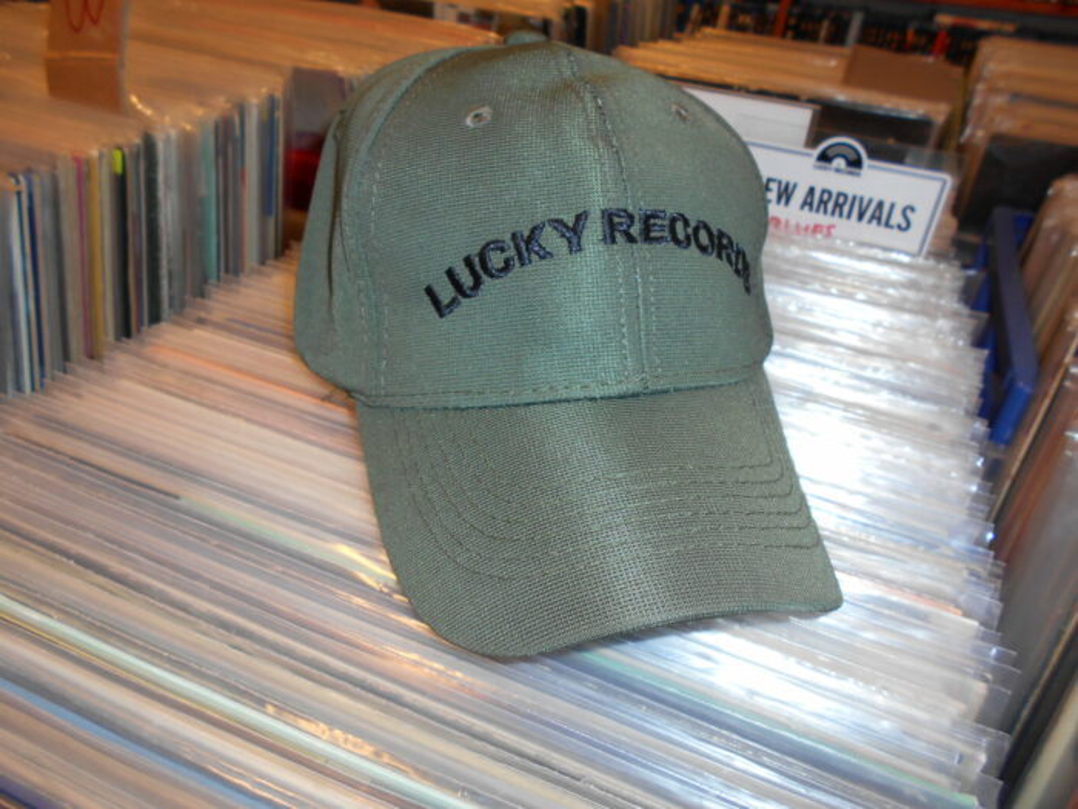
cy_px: 404
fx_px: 810
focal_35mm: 26
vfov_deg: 53.1
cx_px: 539
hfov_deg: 67.3
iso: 80
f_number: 3.2
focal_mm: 4.6
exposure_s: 1/25
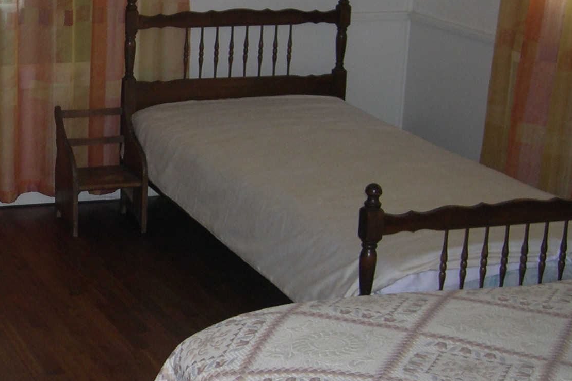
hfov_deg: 24.1
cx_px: 15
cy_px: 197
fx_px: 1287
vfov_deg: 16.8
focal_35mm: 81
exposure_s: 1/60
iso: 100
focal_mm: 8
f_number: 2.8
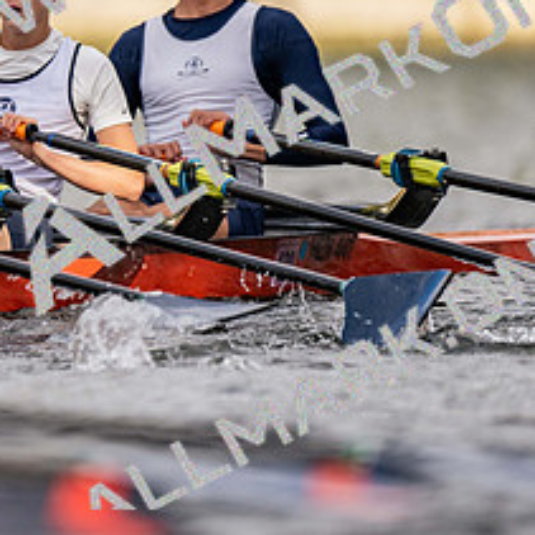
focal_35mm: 1403
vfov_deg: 1.2
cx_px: -195
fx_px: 24532
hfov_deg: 1.2
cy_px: 76
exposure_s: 1/2500
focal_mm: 600
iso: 250
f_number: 4
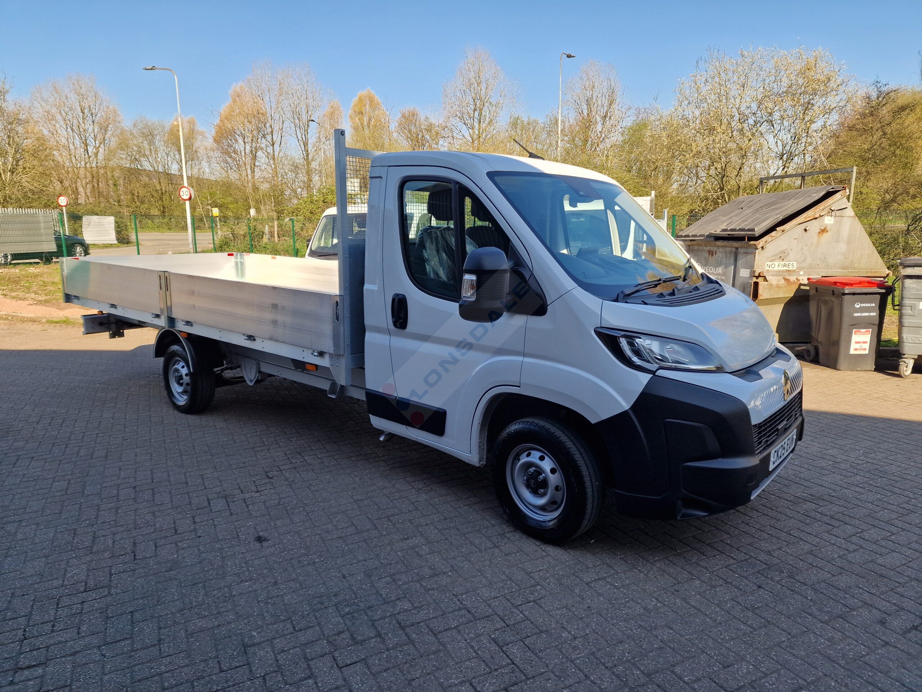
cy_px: 346
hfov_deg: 73.9
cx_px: 461
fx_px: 613
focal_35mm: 23
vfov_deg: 58.9
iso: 50
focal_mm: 6.4
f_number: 1.8
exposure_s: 1/466
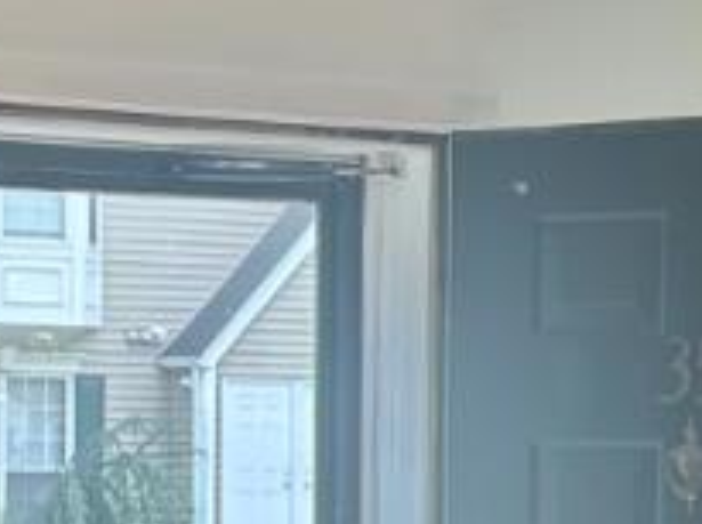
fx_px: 3563
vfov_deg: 8.3
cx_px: 216
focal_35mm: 176
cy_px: 646
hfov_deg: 11.2
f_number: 1.78
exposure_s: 1/498
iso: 80
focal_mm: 6.86
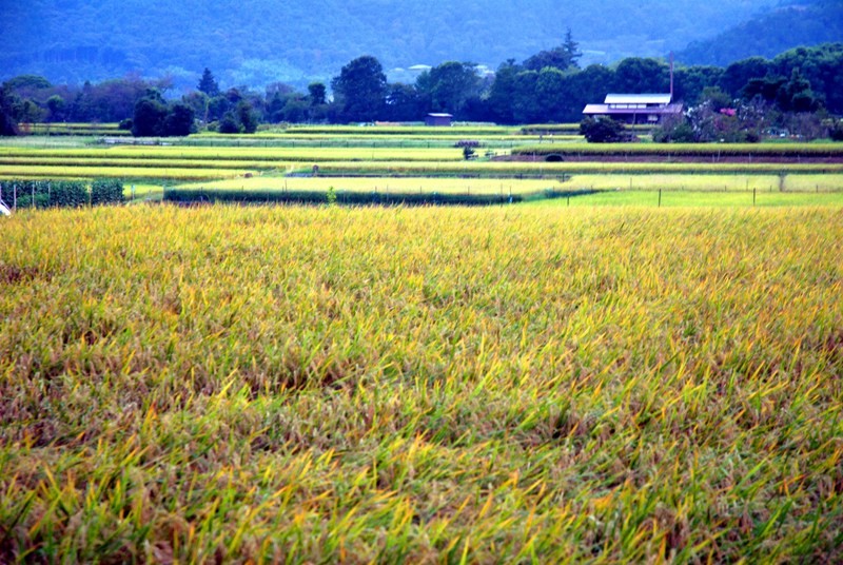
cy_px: 282
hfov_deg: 21.9
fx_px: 2181
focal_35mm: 93
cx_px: 422
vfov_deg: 14.8
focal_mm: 62
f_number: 4.5
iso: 400
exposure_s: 1/13
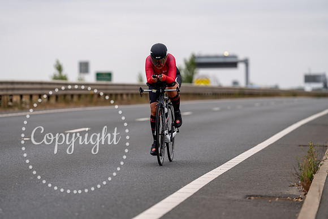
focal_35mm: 188
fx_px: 1713
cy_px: 110
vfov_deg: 7.3
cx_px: 164
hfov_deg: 10.9
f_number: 3.5
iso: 100
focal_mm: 188
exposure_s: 1/800
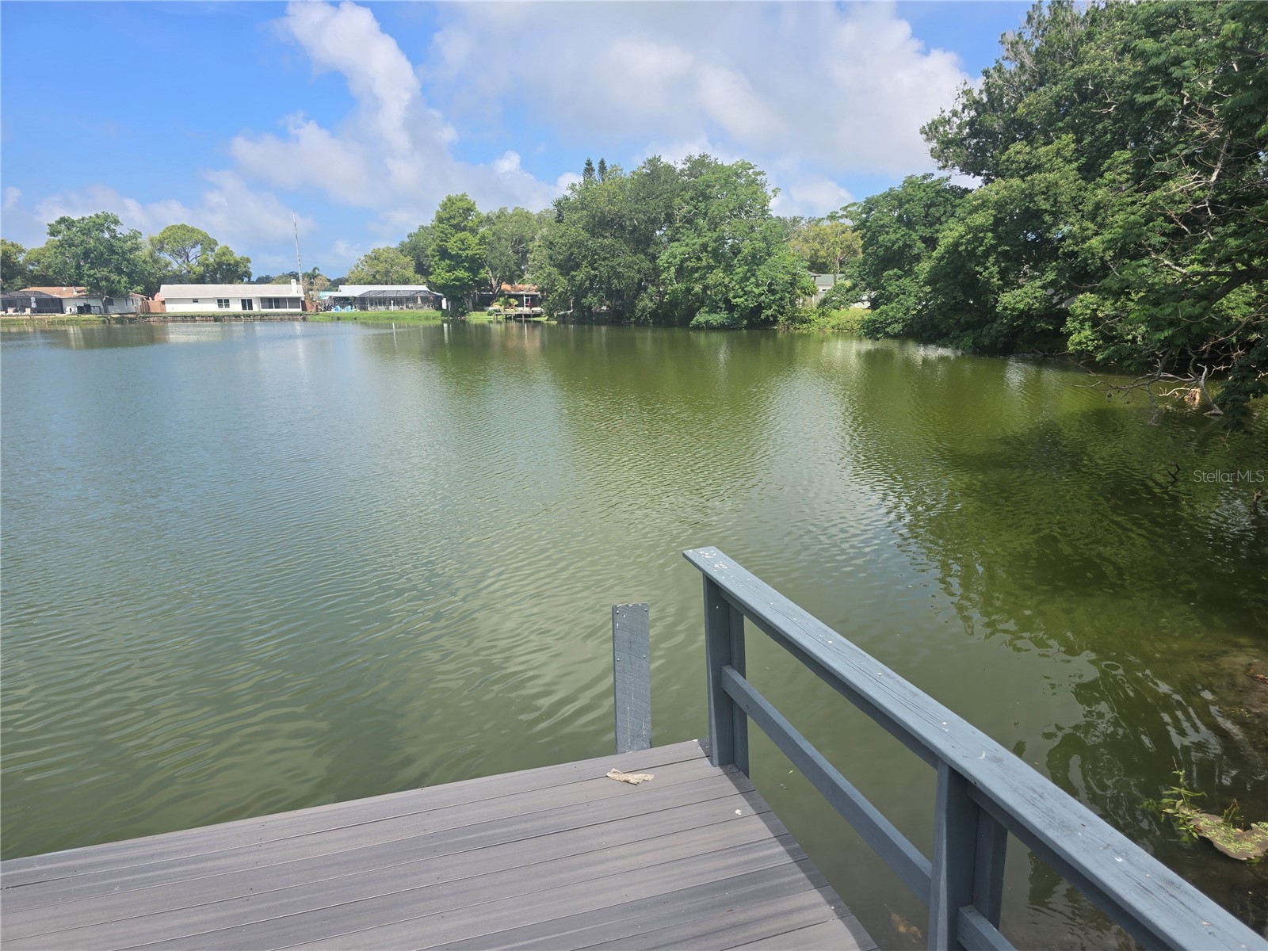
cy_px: 476
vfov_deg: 58.9
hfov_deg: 73.9
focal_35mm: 23
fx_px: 843
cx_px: 634
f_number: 1.7
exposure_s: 1/612
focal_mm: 6.3
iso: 12
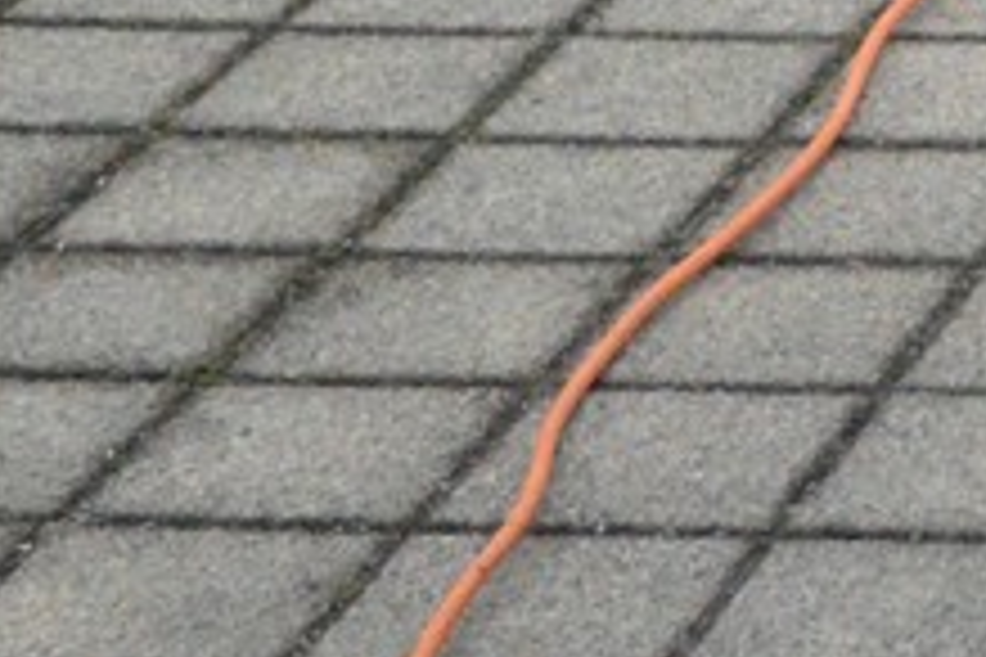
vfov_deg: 5.4
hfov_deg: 7.5
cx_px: 2850
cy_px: -1148
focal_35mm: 244
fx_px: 6682
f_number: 4
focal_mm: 22
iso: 3200
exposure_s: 1/640
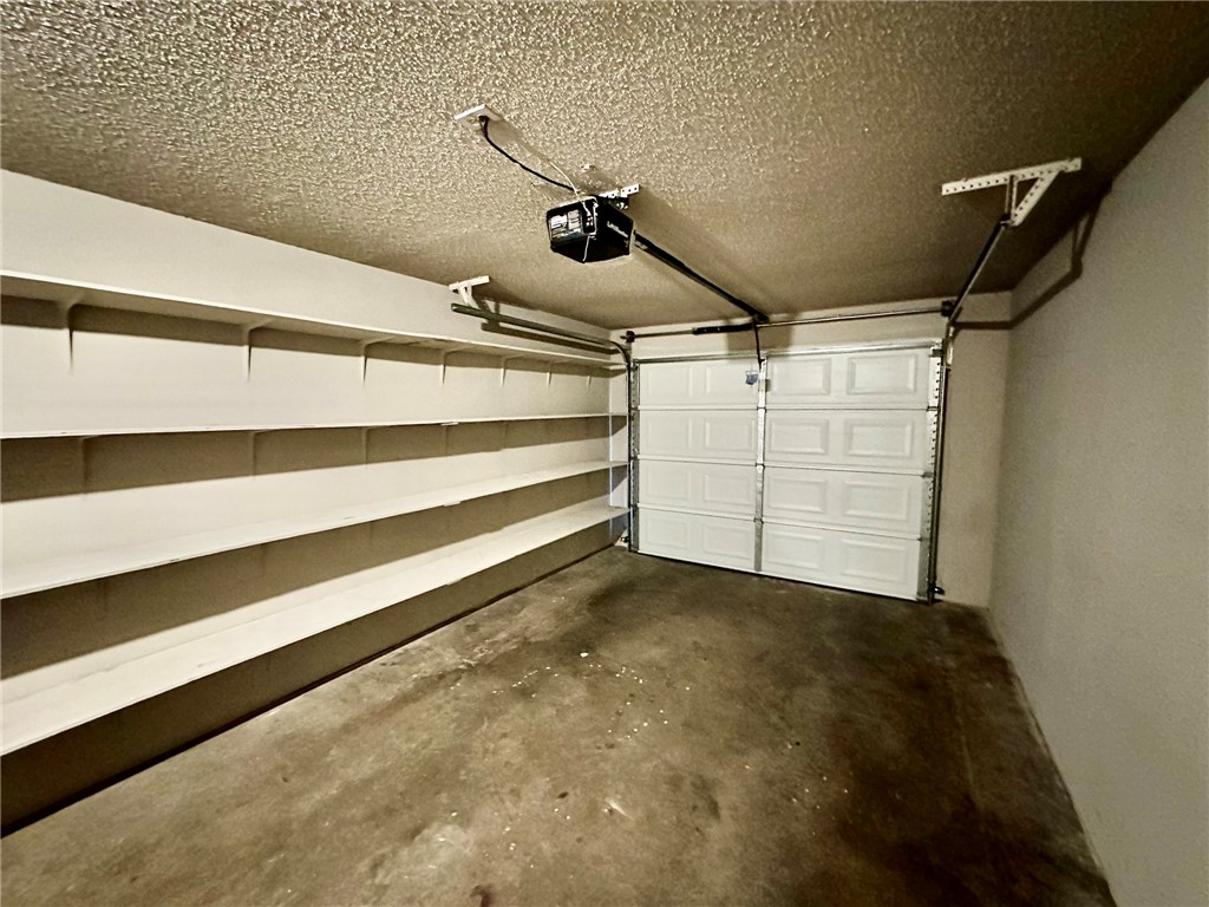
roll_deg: +0.2
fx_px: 489
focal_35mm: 14
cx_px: 604
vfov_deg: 85.7
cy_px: 454
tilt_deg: -5.0
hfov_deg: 102.1
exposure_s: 1/30
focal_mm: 2.22
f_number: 2.2
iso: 1600
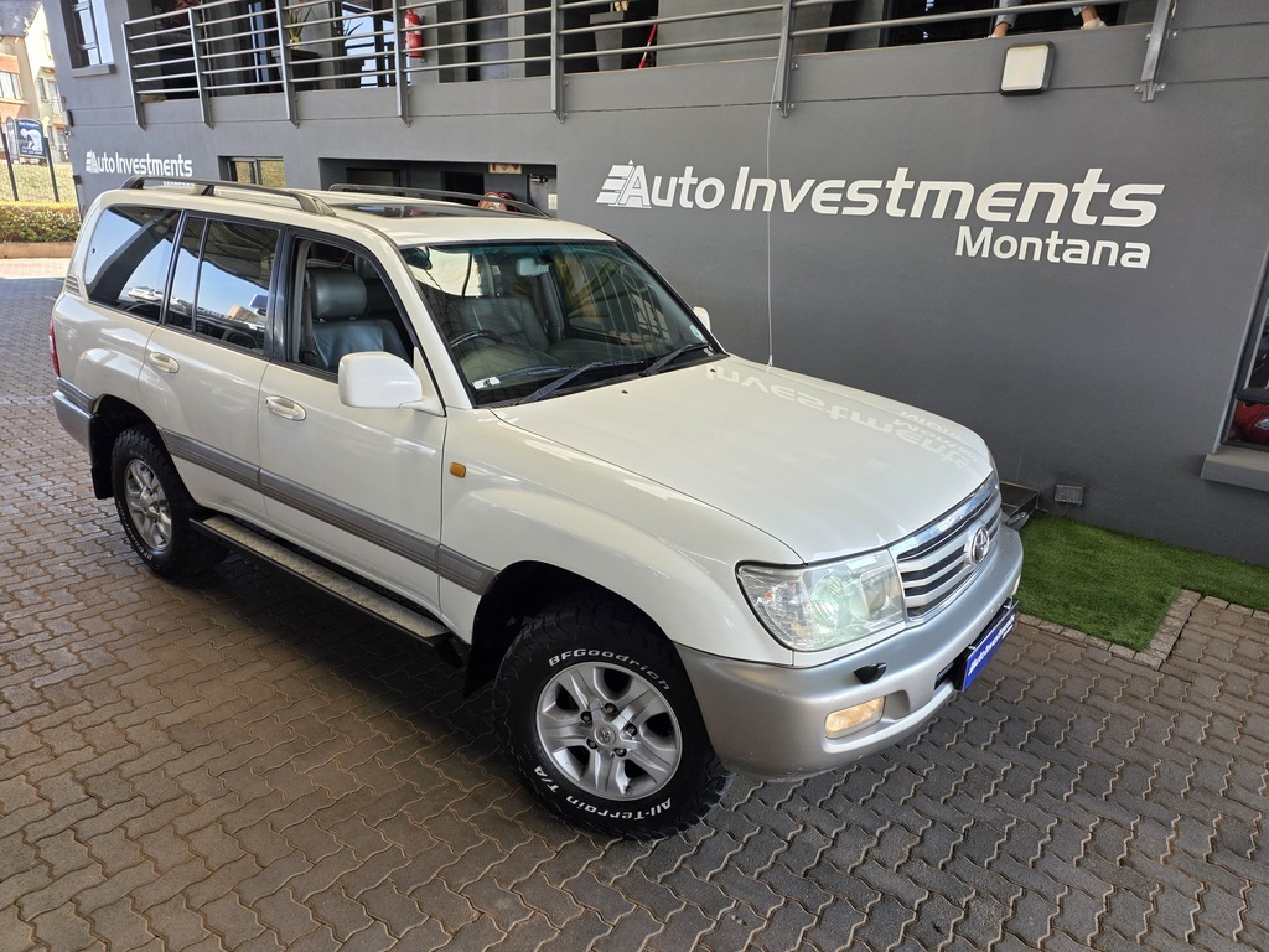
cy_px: 476
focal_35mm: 23
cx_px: 634
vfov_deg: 58.9
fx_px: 843
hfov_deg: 73.9
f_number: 1.7
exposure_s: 1/180
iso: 50
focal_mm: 6.25
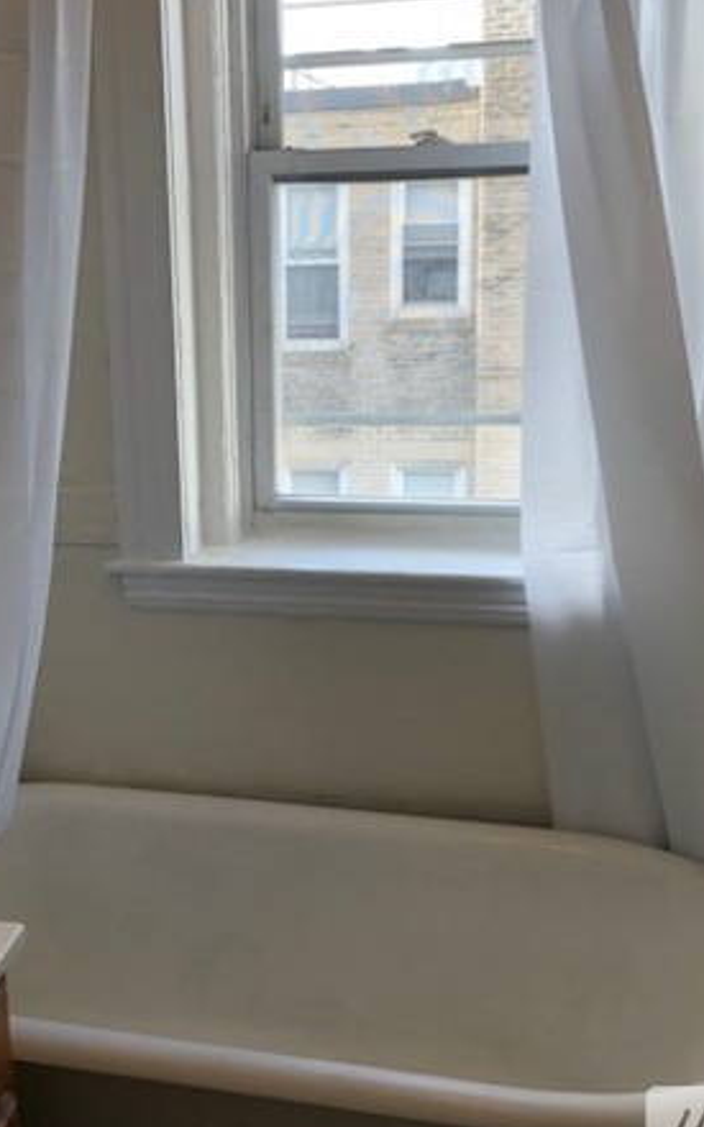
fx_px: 1381
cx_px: 206
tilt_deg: -12.6
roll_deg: +3.1
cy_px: 548
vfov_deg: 44.4
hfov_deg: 28.3
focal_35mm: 45
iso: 32
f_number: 1.8
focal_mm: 3.99
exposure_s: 1/120
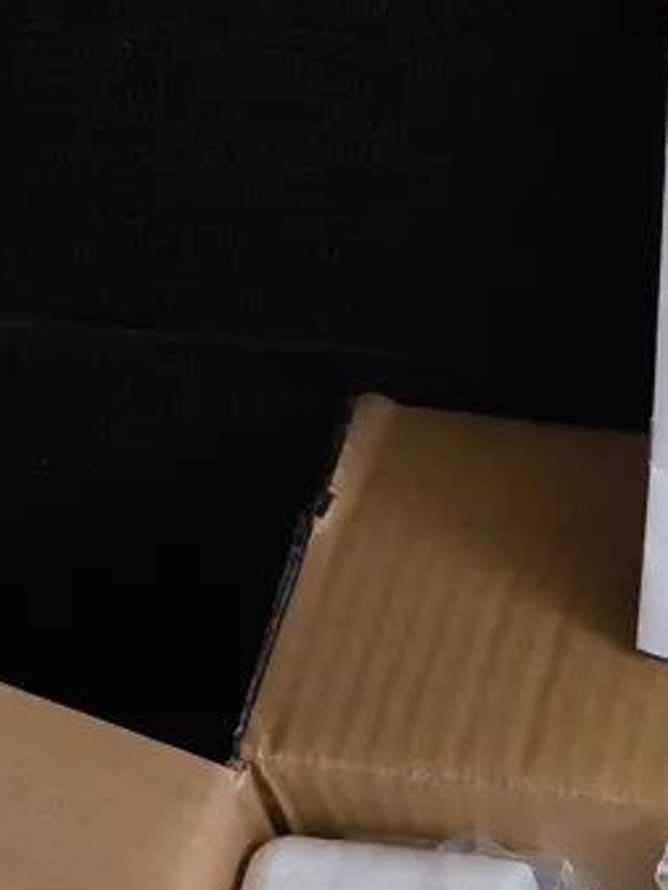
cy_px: 1009
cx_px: 874
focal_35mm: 82
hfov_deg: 16.9
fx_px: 2109
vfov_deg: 22.3
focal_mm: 2.87
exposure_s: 1/232
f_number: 2
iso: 32
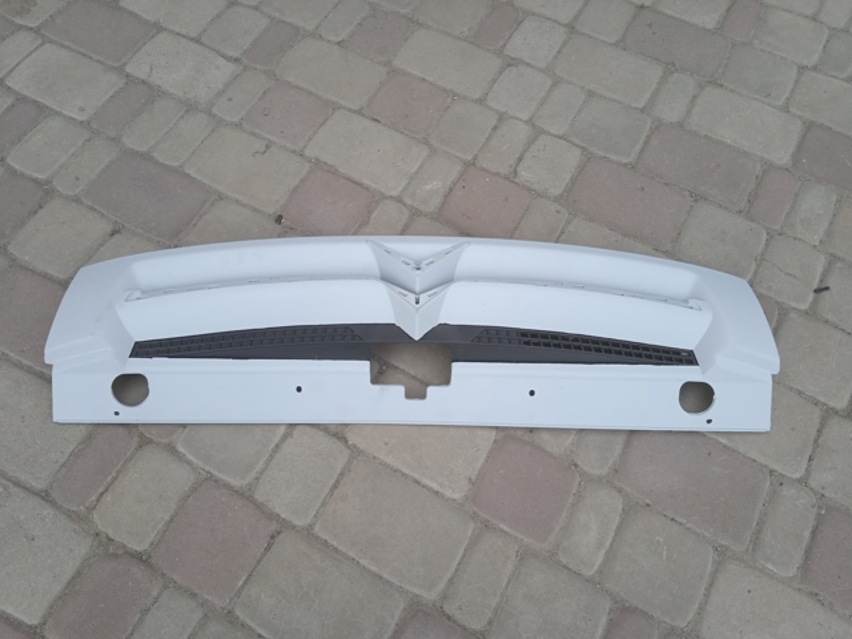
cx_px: 426
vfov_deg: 49.7
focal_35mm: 28
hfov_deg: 63.4
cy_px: 320
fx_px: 689
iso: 111
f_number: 2.2
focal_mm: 3.43
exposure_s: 1/112
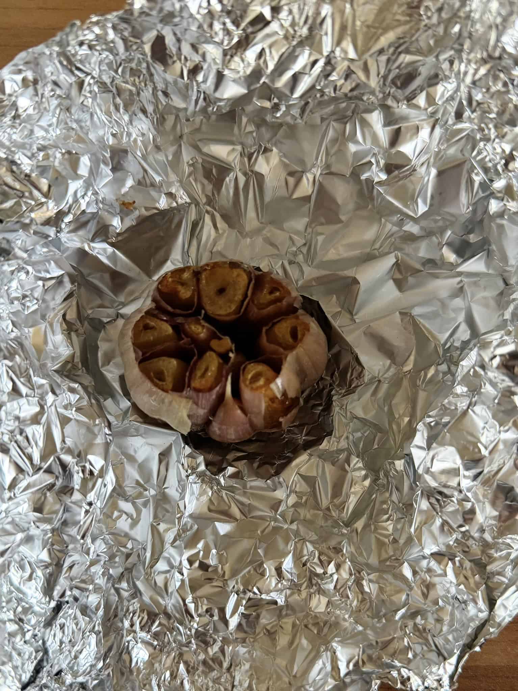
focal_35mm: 24
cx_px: 259
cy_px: 346
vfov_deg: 71.6
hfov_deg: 56.8
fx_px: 479
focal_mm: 6.8
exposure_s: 1/50
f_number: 1.8
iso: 200
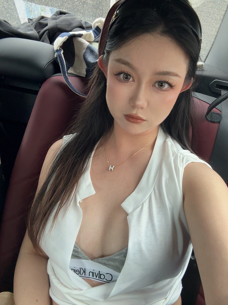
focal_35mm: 26
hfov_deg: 52.9
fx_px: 228
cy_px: 139
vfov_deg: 67.2
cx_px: 126
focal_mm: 2.69
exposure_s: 1/60
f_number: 1.9
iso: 250
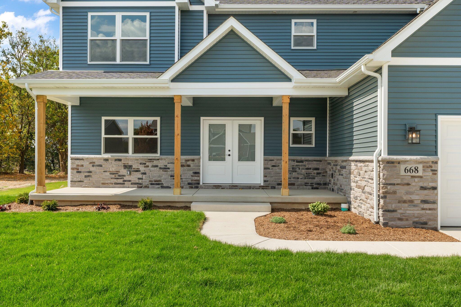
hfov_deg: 63.7
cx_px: 230
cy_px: 154
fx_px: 371
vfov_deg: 45.0
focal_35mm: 29
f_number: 10
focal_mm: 19.5
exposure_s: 1/80
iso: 320
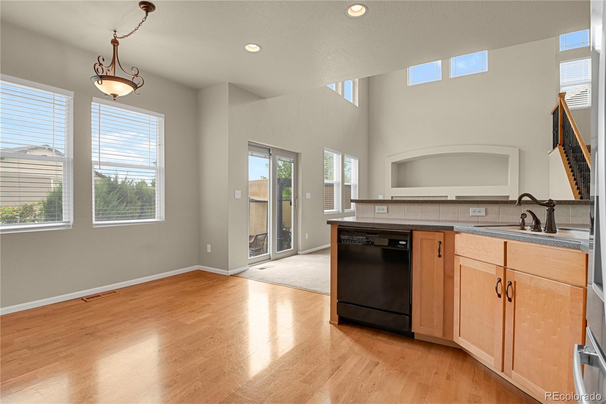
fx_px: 286
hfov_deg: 93.3
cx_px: 303
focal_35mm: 17
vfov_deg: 70.4
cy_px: 202
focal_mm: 17
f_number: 8
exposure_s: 1.3
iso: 250
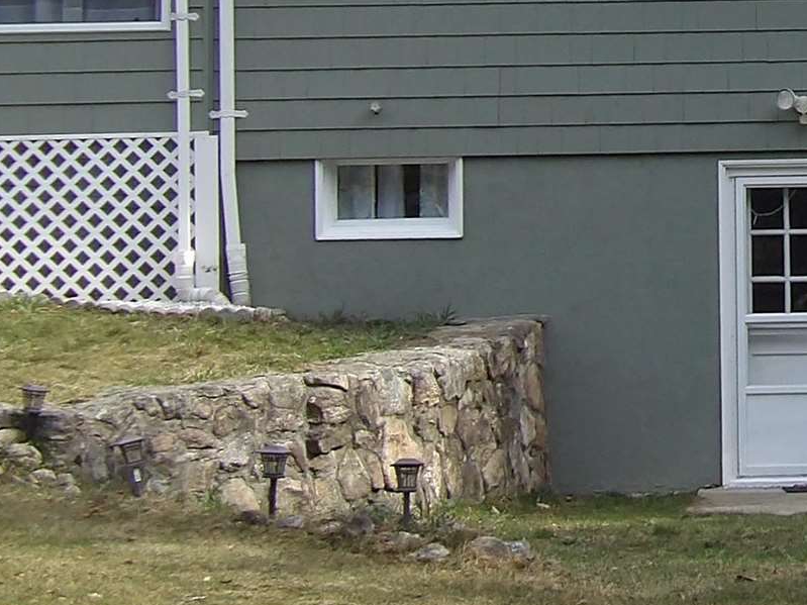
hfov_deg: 12.8
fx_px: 3496
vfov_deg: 9.8
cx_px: 981
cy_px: -2
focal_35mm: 150
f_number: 3.7
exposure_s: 1/354
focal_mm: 7
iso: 100
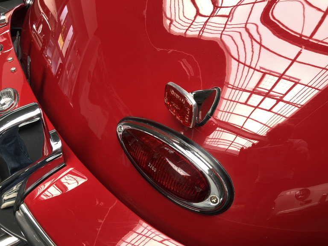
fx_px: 265
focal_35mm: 28
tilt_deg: -35.8
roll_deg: -2.0
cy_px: 123
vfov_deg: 49.7
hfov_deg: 63.4
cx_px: 164
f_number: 1.8
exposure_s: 1/120
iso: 32
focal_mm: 3.99
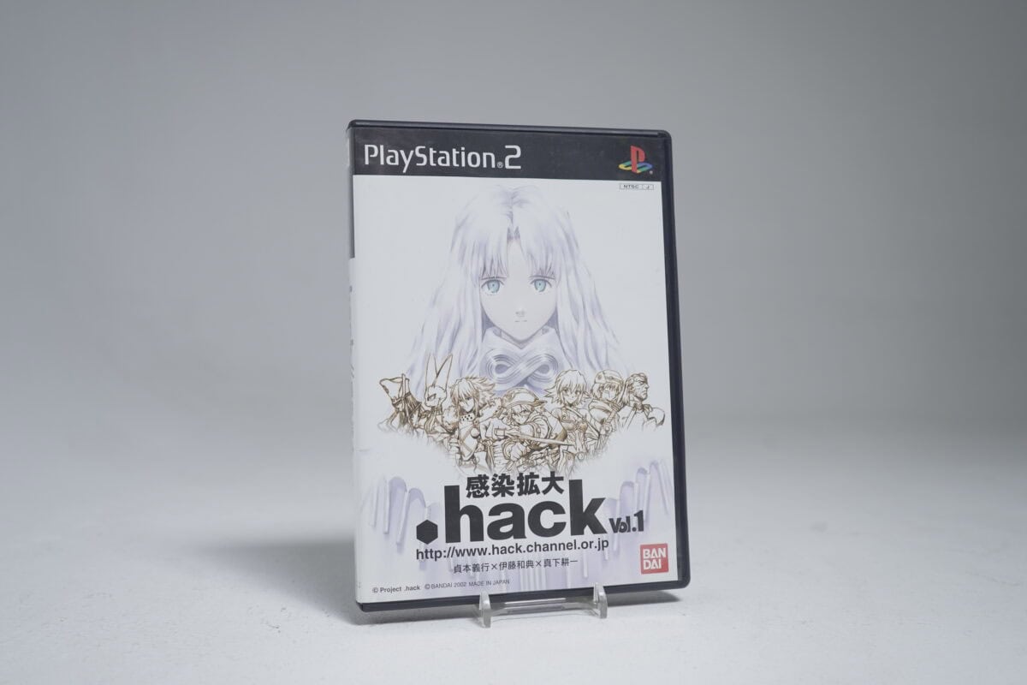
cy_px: 342
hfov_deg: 53.1
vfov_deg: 36.9
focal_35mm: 36
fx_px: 1027
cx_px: 514
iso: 640
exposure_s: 1/30
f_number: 5.6
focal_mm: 36
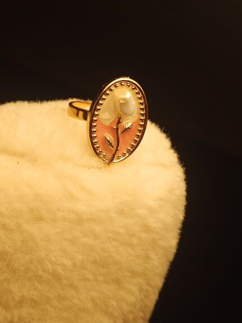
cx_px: 121
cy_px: 162
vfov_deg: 35.5
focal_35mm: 54
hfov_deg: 27.0
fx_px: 503
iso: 64
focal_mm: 3.98
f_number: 1.8
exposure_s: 1/160
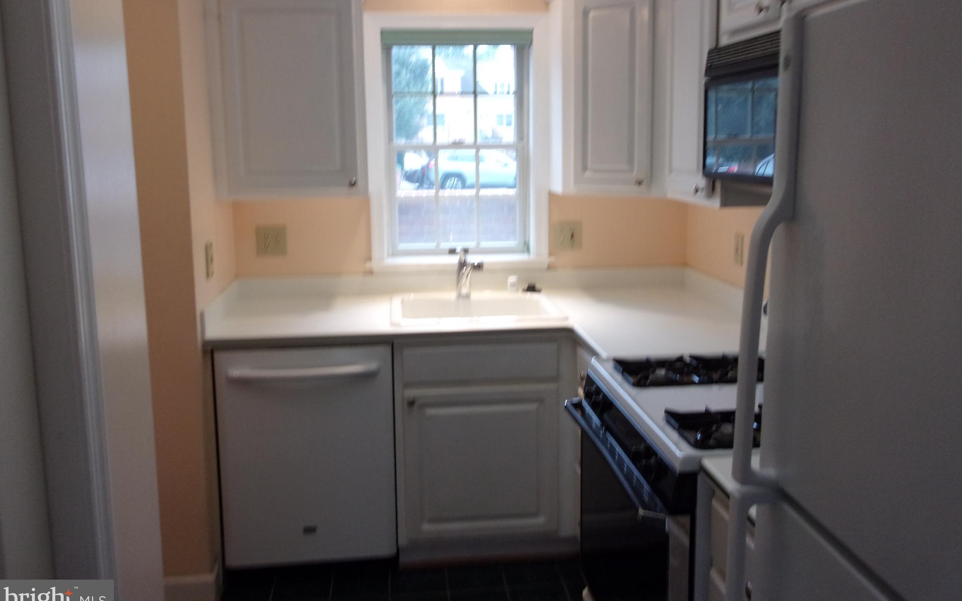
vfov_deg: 41.7
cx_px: 481
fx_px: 786
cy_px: 254
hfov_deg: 62.9
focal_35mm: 30
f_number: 3.9
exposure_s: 1/34
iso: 161
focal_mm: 5.1
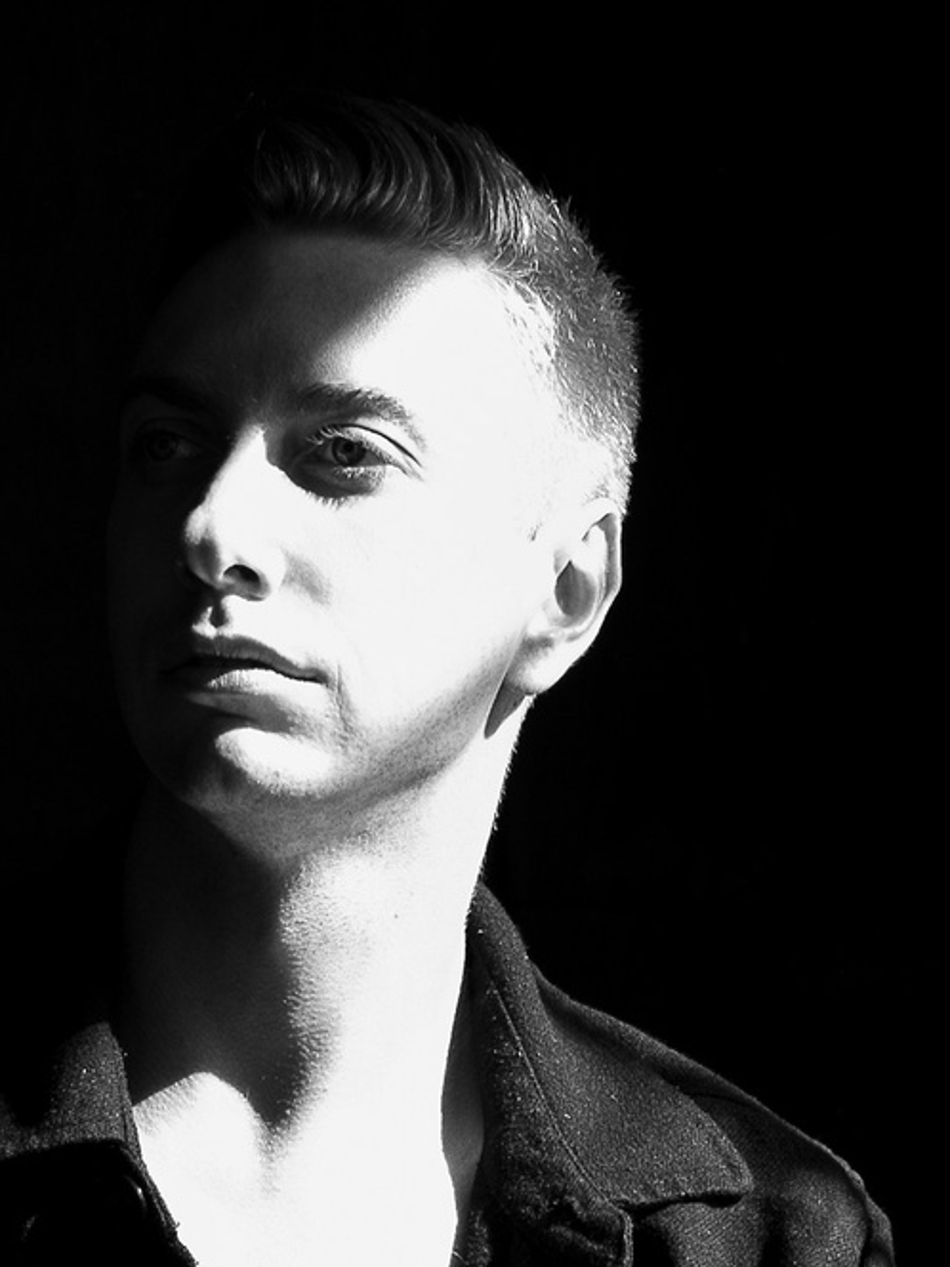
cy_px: 1280
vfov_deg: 9.1
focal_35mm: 215
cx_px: 349
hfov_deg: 6.9
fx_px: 7867
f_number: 4
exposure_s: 1/320
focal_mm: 50
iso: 400
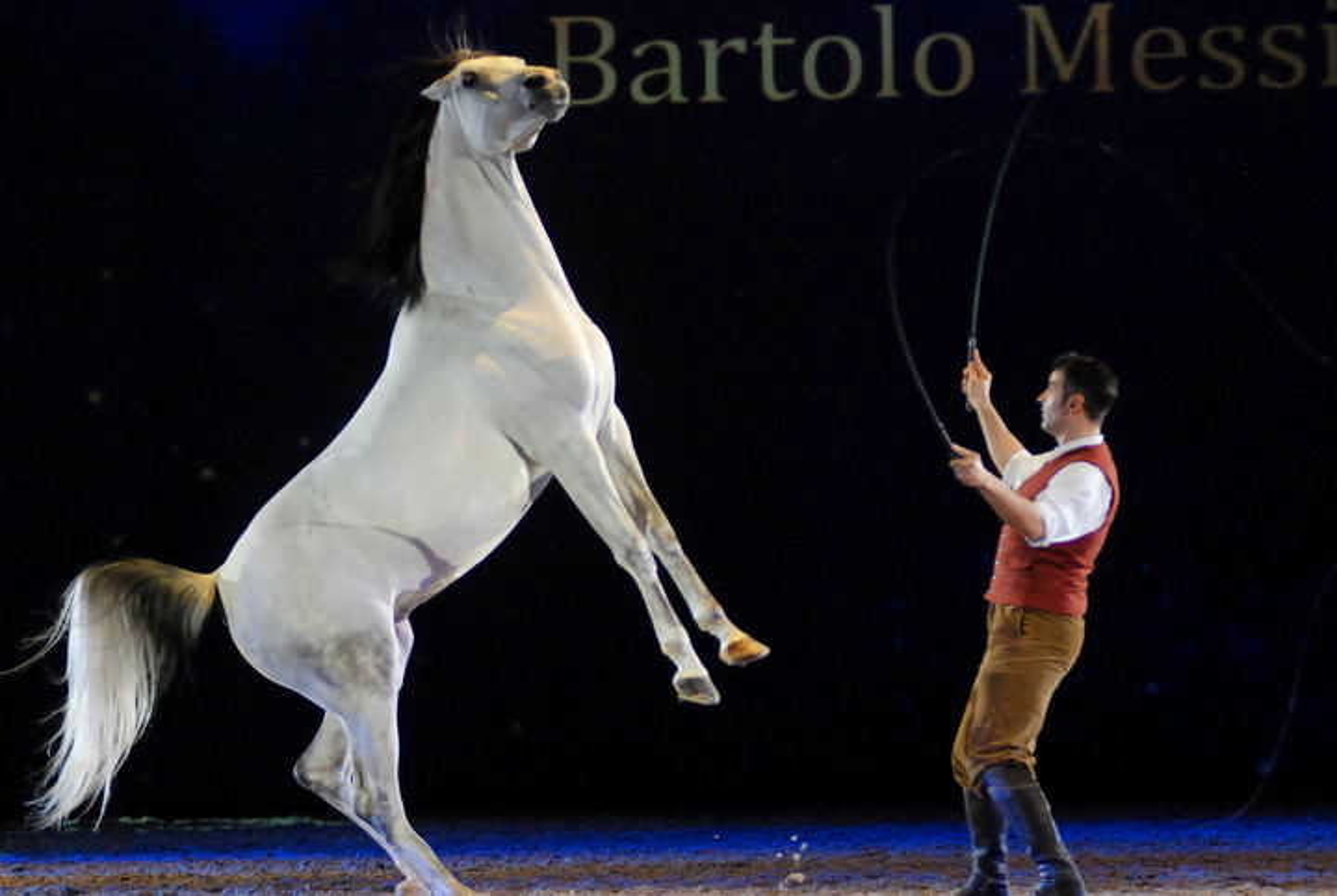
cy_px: 448
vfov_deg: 9.2
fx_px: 5581
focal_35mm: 150
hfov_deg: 13.7
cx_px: 668
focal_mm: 100
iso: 1600
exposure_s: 1/640
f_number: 2.8
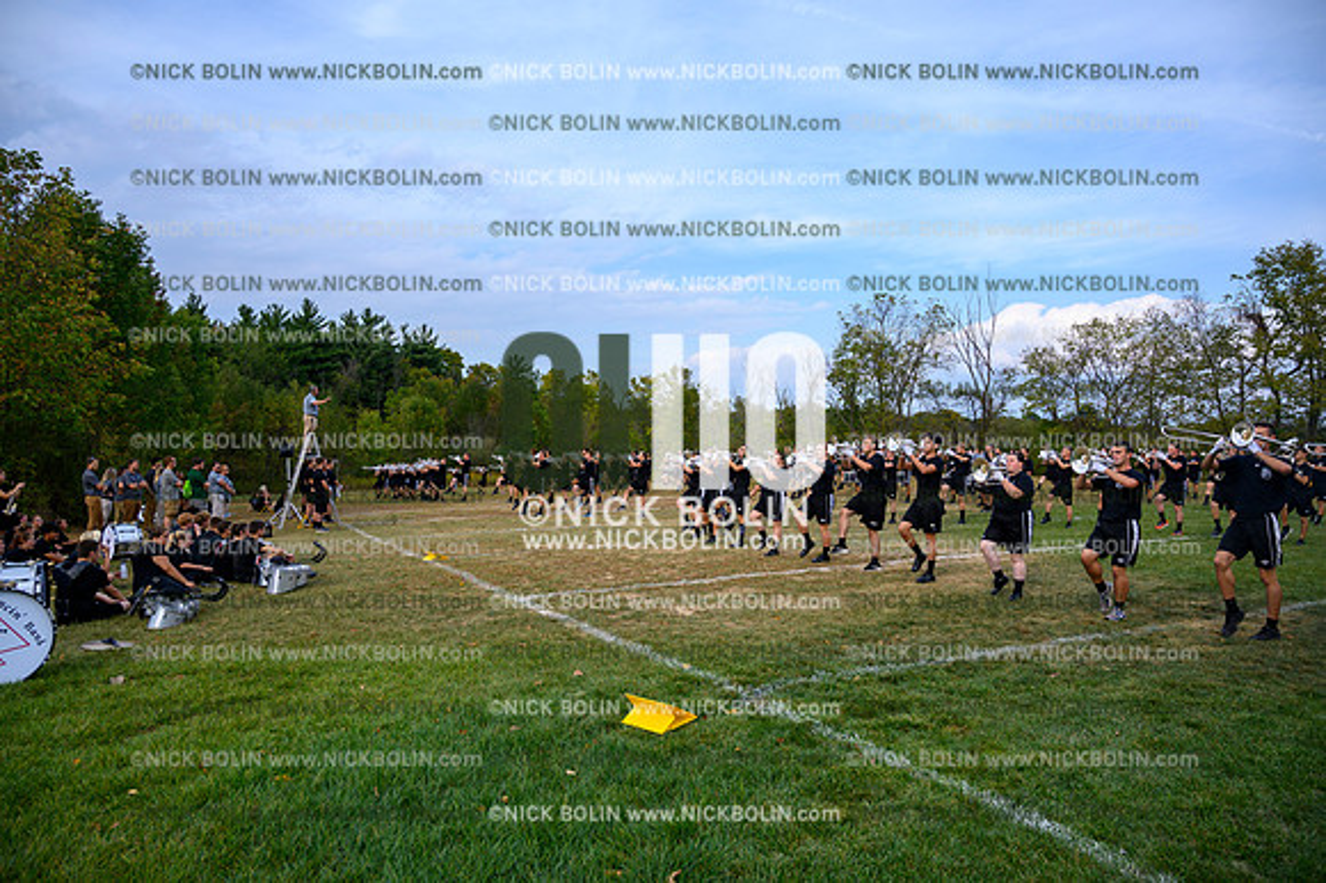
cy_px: 442
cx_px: 663
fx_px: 883
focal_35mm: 24
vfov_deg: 53.1
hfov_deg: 73.8
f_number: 4.5
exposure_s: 1/800
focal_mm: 24
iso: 200
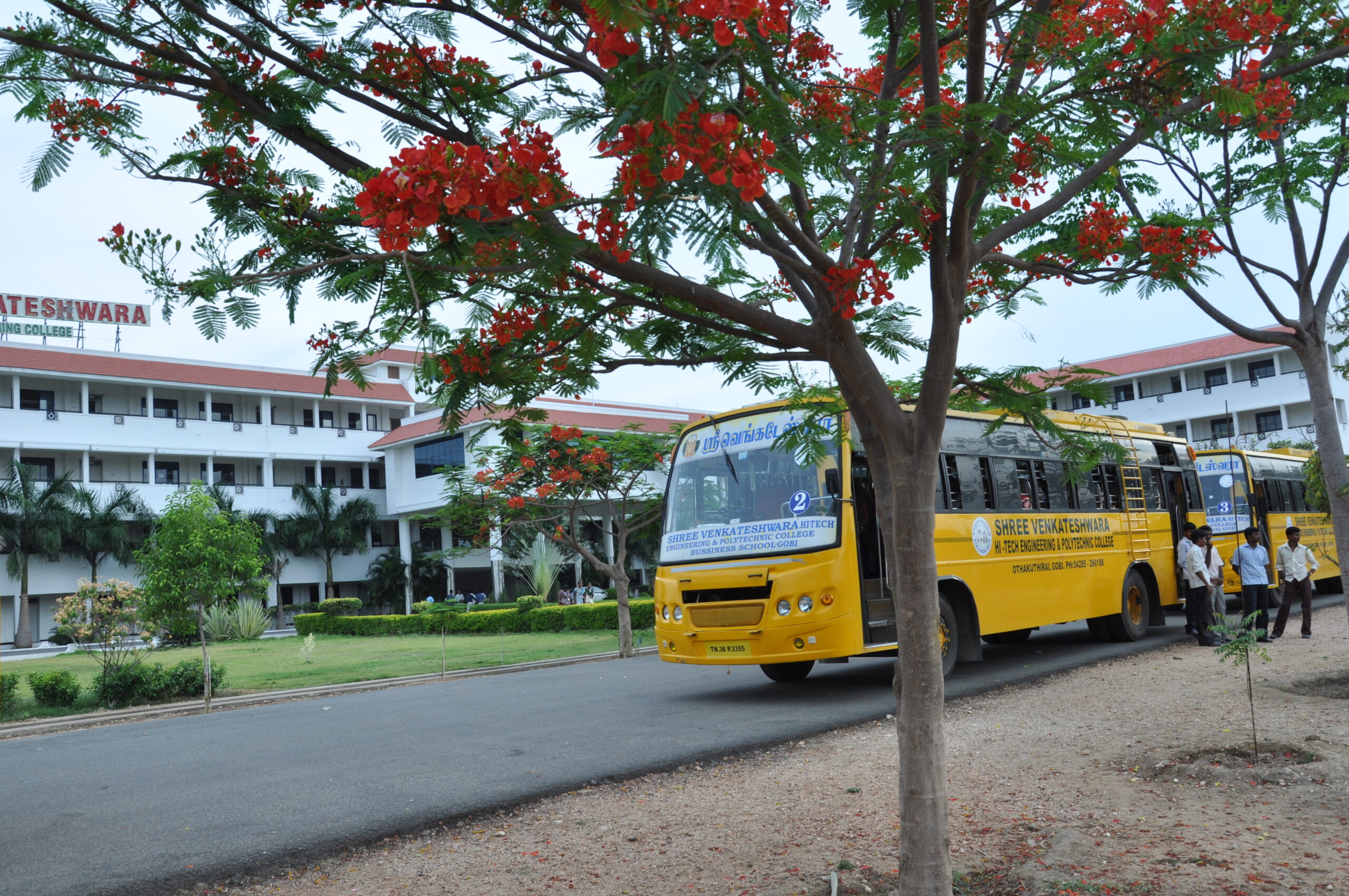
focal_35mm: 32
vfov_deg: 41.6
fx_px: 1179
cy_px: 448
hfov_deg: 59.6
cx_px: 674
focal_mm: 21
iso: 200
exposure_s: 1/125
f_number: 8
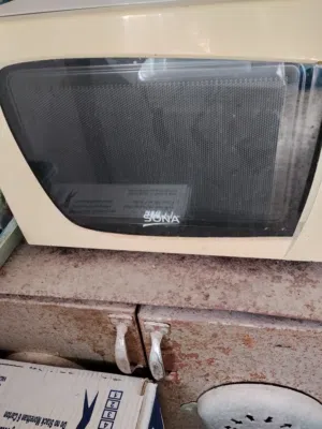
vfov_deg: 61.7
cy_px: 214
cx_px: 161
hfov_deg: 48.2
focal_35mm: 29
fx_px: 360
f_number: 1.8
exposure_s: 1/33
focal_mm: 4.22
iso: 250
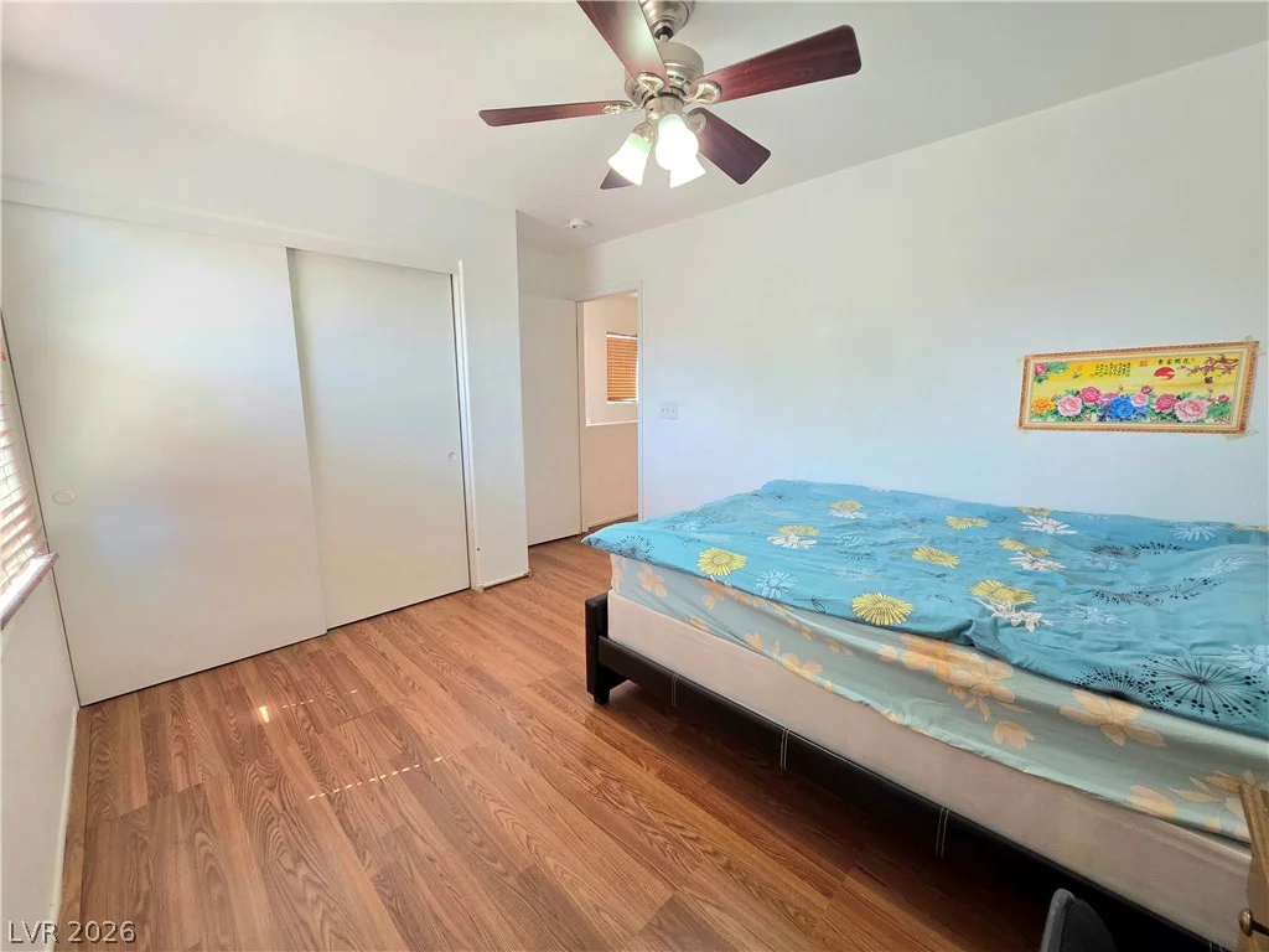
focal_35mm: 13
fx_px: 477
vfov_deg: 89.9
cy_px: 476
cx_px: 634
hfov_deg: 106.2
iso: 200
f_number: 1.9
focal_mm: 2.2
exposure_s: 1/60.2
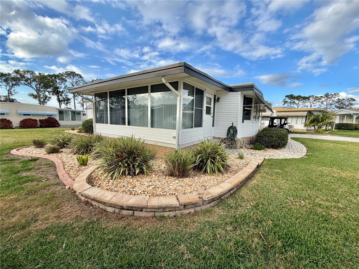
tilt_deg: -4.5
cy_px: 134
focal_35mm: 14
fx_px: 145
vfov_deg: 85.7
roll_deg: -1.5
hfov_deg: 102.1
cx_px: 180
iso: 40
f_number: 2.2
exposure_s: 1/770
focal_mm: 2.22
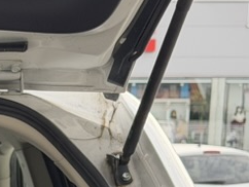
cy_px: 341
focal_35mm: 203
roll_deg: -0.4
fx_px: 1462
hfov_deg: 9.3
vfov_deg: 7.1
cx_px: -210
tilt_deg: -8.6
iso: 64
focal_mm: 6.76
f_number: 1.78
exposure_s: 1/364
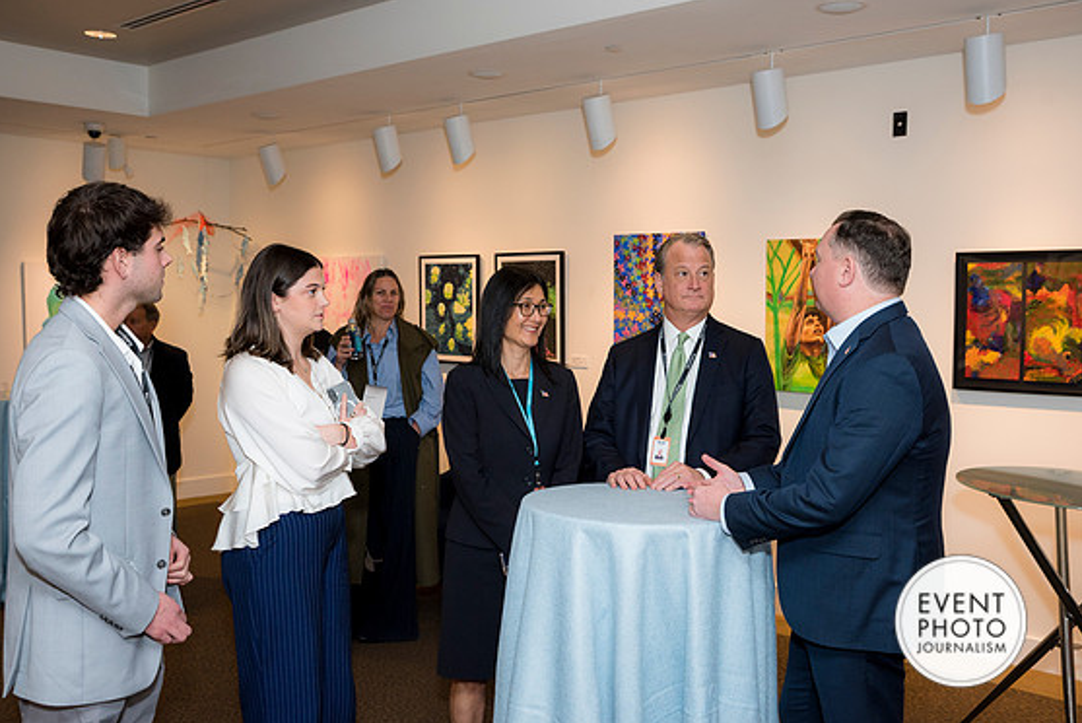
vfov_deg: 35.1
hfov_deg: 50.7
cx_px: 532
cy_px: 372
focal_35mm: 38
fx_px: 1143
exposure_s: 1/125
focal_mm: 36
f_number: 5
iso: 800
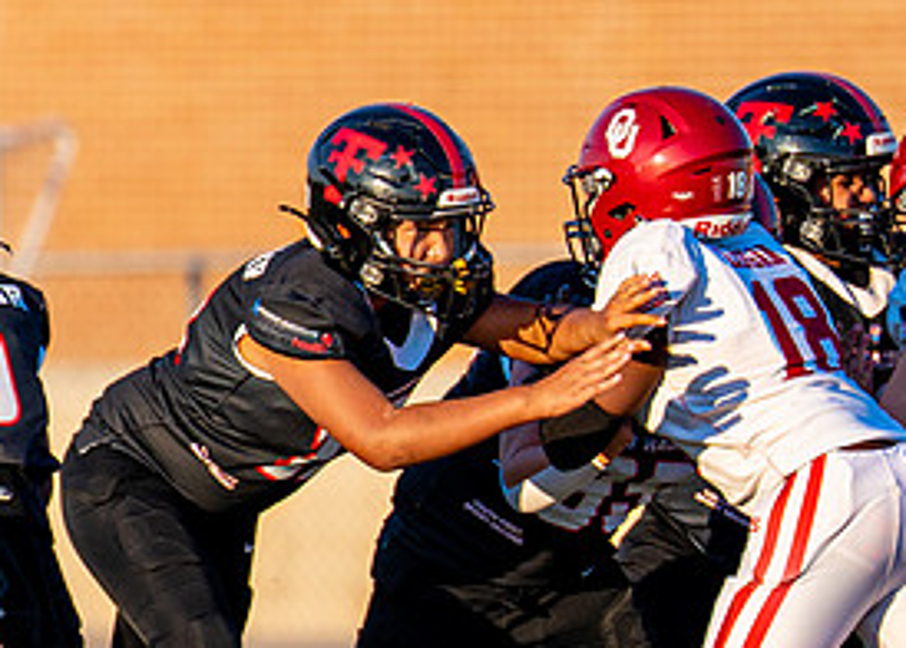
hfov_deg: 1.9
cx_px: -883
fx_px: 27469
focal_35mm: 1067
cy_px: 491
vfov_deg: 1.4
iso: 100
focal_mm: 200
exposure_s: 1/1000
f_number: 2.8
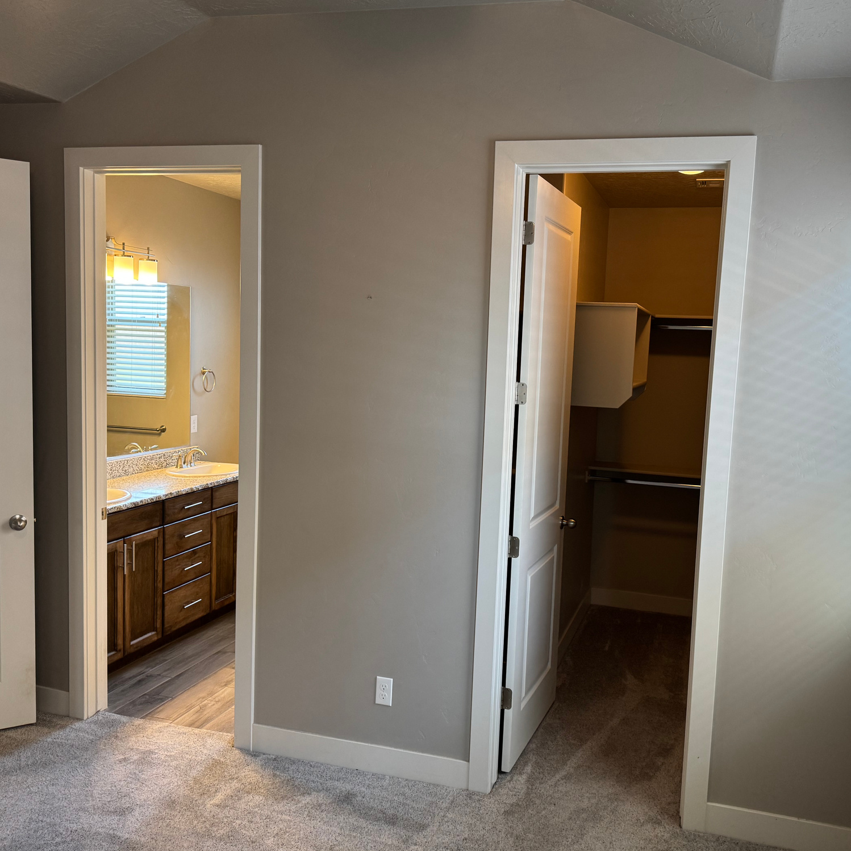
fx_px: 807
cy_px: 423
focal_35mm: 29
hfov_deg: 55.2
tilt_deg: -5.7
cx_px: 510
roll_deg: -2.7
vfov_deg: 55.6
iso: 160
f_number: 1.78
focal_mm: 6.76
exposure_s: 1/60
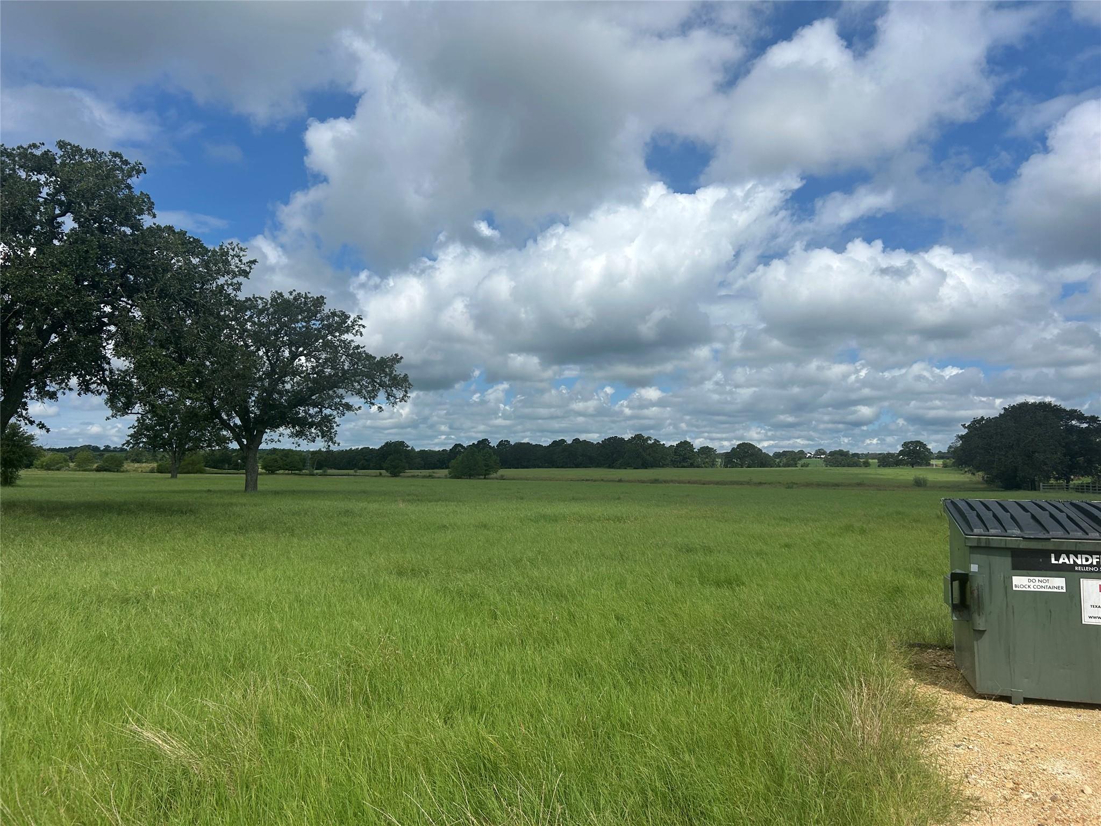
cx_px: 550
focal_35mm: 26
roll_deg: -0.2
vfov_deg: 53.1
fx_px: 827
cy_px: 413
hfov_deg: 67.3
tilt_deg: +3.9
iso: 50
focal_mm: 5.7
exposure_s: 1/8696
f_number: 1.5
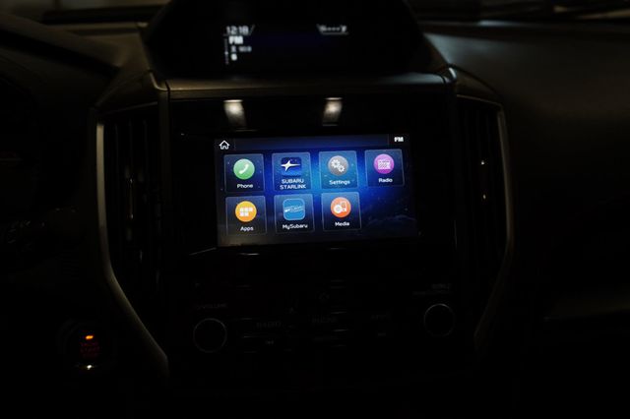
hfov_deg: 62.0
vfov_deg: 43.6
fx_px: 525
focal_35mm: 30
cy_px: 210
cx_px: 315
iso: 200
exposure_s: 1/60
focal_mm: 20
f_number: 4
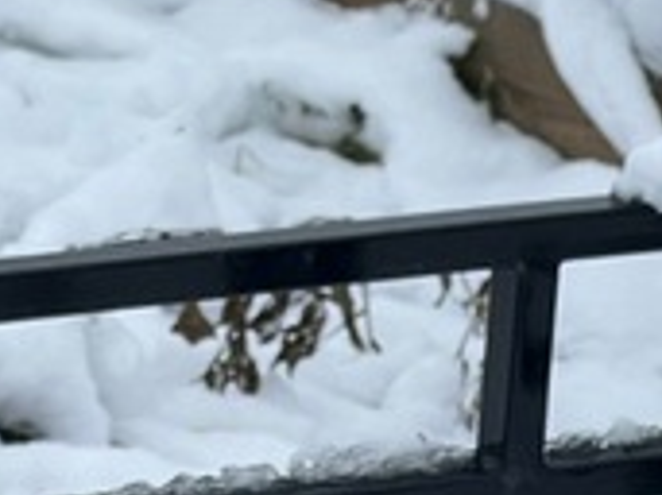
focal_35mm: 360
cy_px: -565
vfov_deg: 4.1
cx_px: -259
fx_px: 6880
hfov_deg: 5.5
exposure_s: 1/99
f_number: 2.8
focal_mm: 9
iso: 50
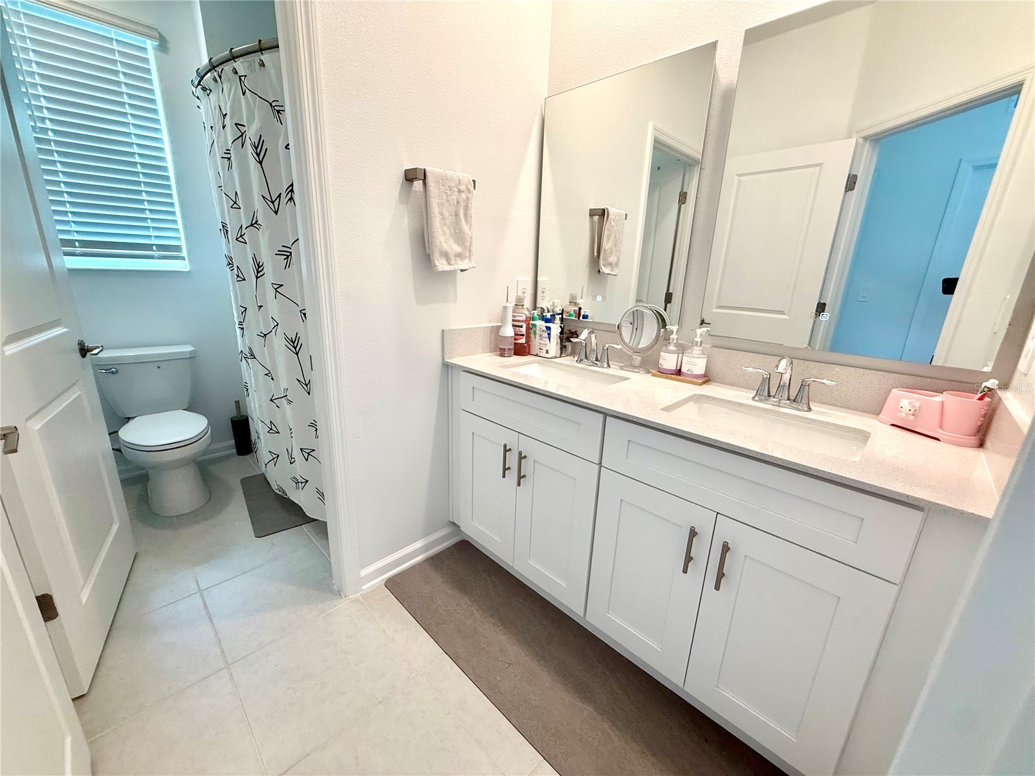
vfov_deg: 85.7
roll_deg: -3.1
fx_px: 419
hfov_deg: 102.1
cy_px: 388
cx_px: 518
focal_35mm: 14
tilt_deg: -17.6
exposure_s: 1/120
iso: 160
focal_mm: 2.22
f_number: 2.2
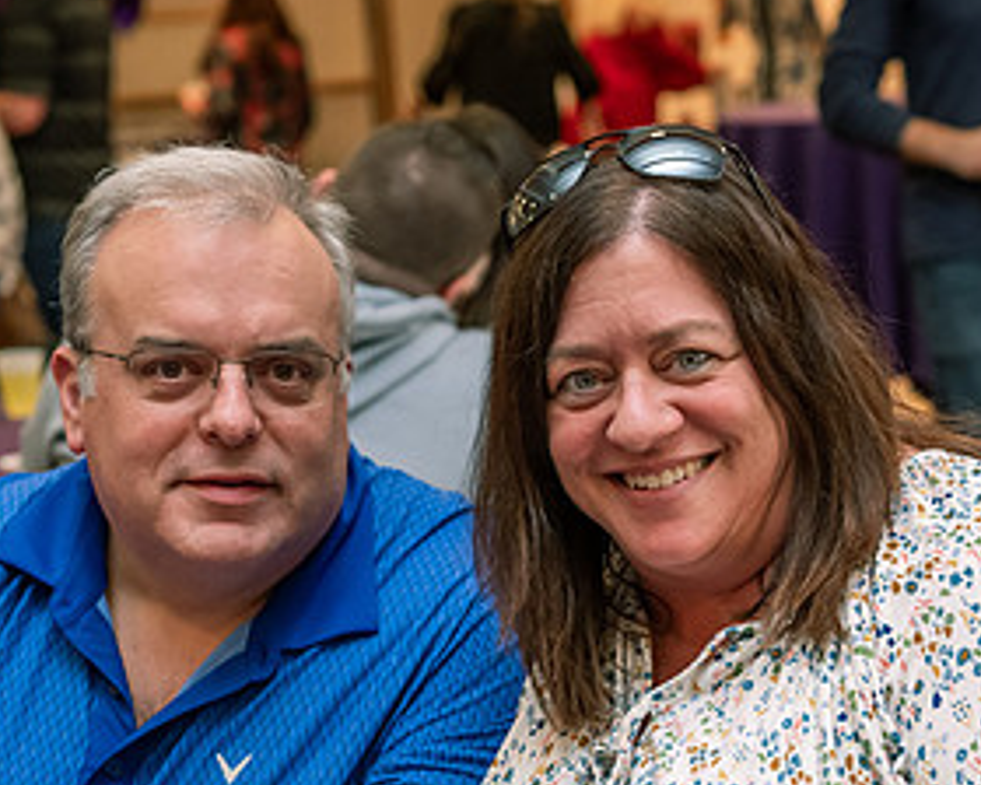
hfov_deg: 19.0
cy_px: 566
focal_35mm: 101
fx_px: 2932
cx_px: 526
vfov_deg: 15.2
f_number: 3.5
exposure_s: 1/125
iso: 1250
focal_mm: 52
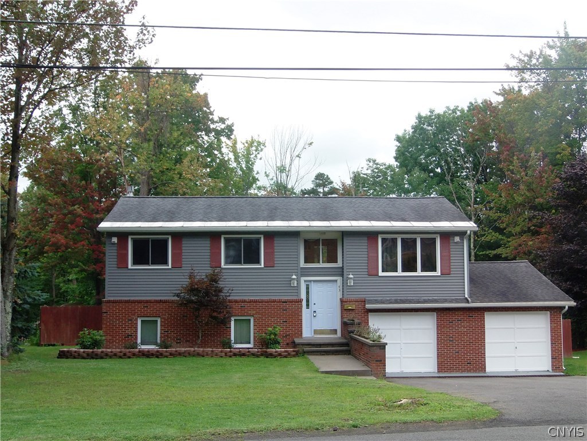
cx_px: 294
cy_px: 220
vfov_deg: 35.1
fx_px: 695
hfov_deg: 45.8
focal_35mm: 41
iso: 100
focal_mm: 7.2
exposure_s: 1/200
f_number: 3.6
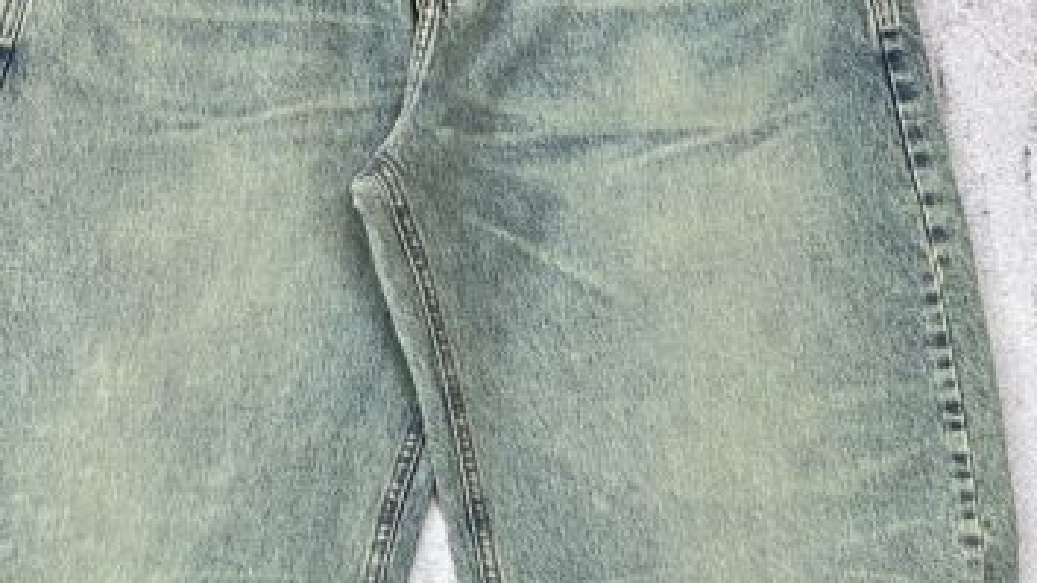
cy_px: 472
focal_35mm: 64
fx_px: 1760
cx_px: 457
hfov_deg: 32.8
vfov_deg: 18.6
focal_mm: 5.7
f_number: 1.5
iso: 100
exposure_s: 1/50
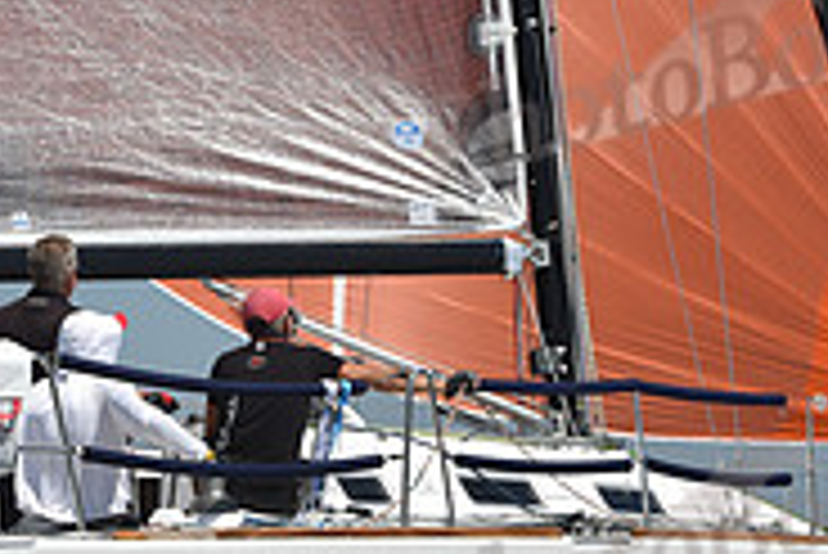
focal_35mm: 221
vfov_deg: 6.2
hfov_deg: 9.3
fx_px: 5087
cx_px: 189
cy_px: 367
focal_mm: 70
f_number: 10
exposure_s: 1/1250
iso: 250
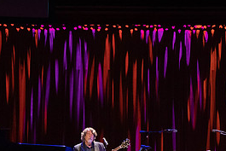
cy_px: 99
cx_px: 121
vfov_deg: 4.6
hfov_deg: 7.0
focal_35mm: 296
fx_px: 1859
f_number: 6.3
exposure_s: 1/250
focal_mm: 135
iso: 8000
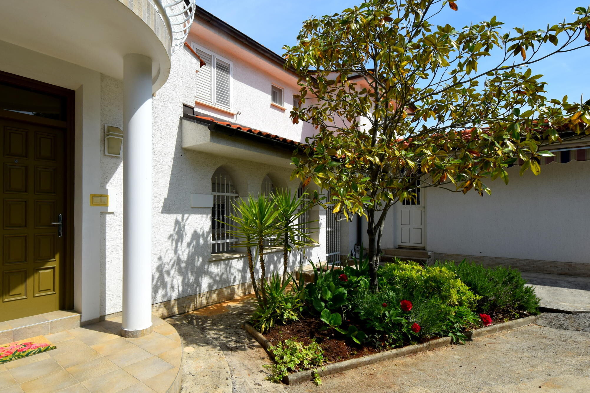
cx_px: 240
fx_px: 295
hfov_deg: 89.0
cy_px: 201
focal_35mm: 18
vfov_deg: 67.4
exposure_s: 1/400
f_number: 10
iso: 200
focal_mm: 10
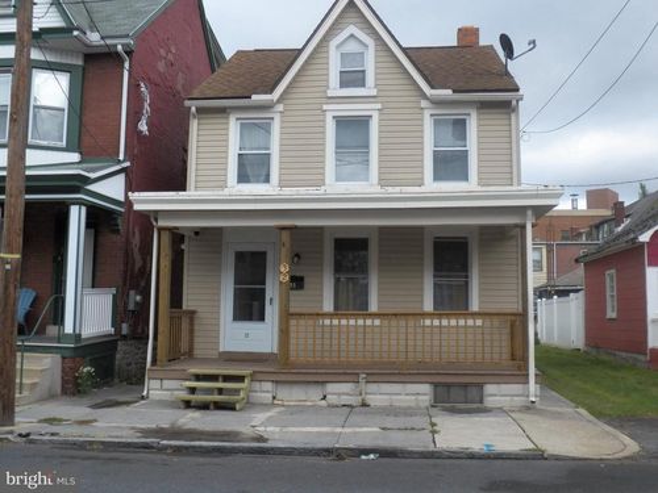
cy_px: 246
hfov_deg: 52.6
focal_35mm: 35
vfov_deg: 40.7
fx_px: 665
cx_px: 329
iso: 125
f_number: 4
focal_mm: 6.3
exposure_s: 1/400
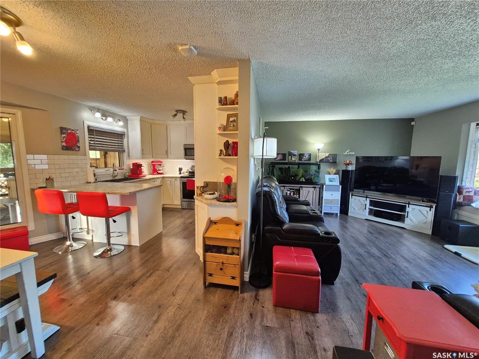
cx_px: 240
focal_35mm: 13
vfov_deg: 89.9
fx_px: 180
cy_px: 180
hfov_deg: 106.2
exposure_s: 1/60
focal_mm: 1.74
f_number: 2.2
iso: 500
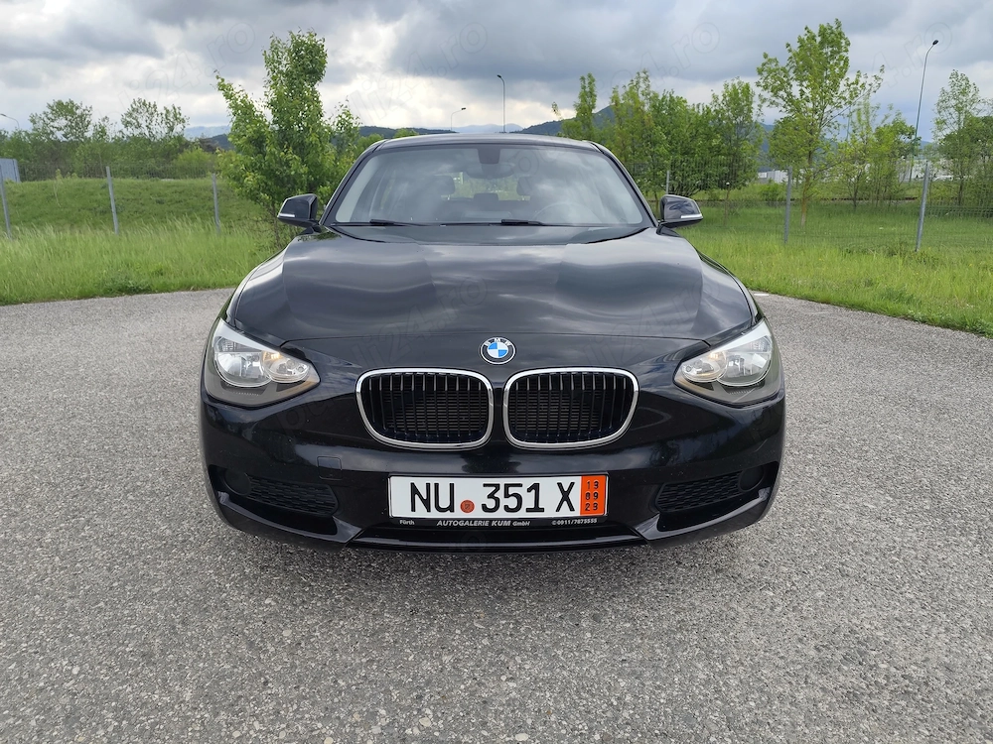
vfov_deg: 58.9
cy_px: 372
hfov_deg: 73.9
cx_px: 496
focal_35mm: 23
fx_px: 660
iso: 50
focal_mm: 6.19
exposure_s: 1/886
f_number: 1.65
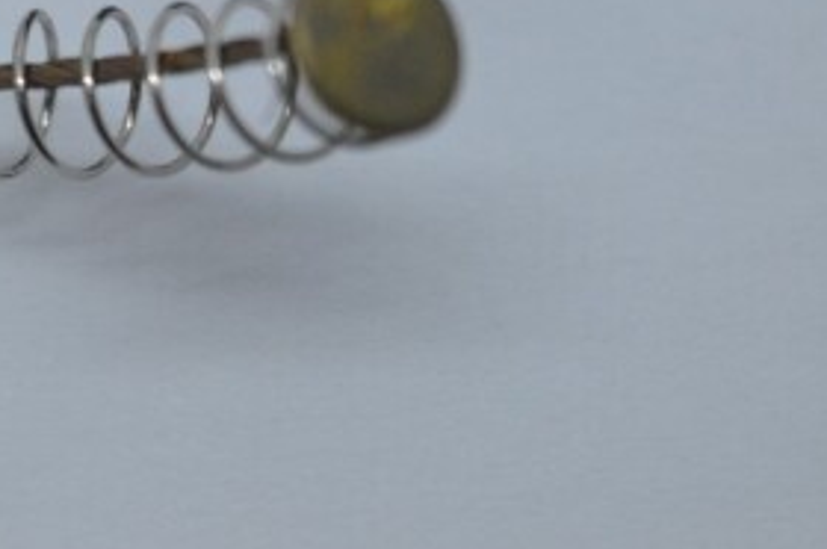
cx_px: -35
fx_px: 4871
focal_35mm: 212
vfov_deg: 6.4
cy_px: -134
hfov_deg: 9.6
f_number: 5.6
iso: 400
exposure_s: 1/125
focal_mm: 55
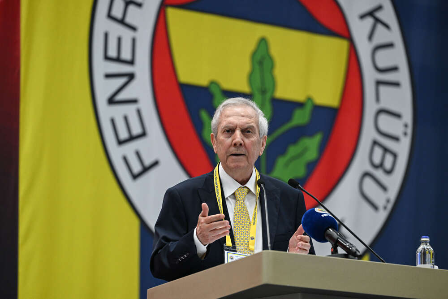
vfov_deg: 6.9
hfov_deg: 10.3
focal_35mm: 200
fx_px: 2489
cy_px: 150
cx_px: 224
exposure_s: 1/250
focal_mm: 200
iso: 2500
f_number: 3.5
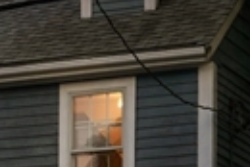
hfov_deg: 7.4
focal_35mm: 276
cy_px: 206
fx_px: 1919
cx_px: -29
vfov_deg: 5.0
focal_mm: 35
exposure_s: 1/8
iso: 100
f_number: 6.3
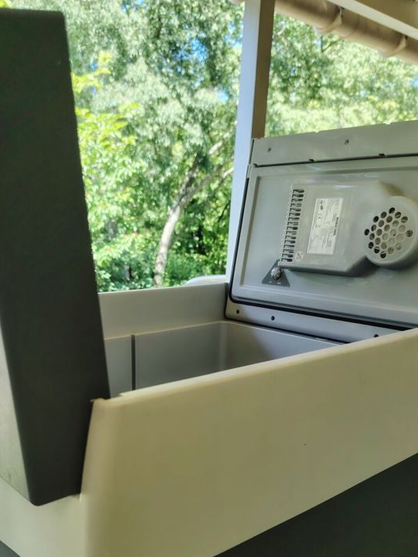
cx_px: 168
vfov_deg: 53.0
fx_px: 547
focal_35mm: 34
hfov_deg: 41.6
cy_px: 365
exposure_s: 1/128
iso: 100
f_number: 1.75
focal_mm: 5.25
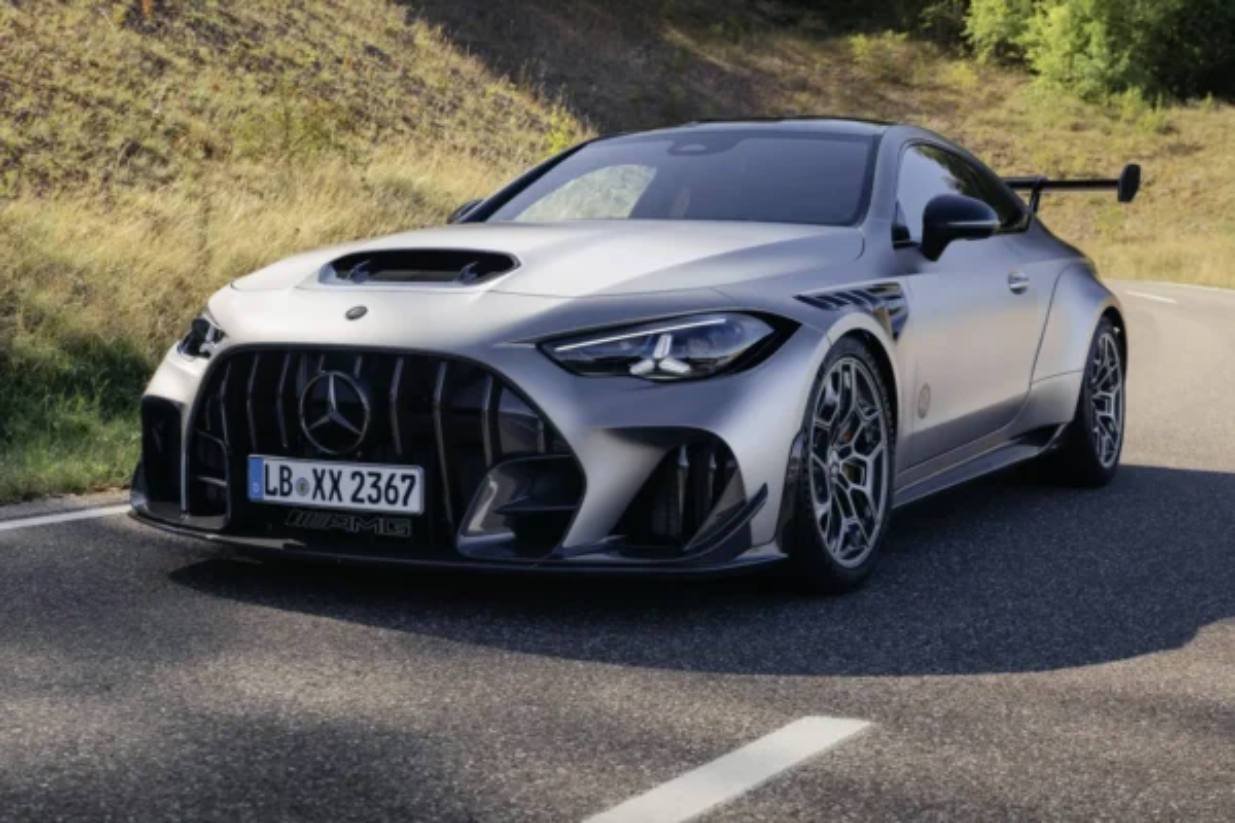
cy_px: 412
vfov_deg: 41.1
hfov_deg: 58.7
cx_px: 618
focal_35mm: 32
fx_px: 1098
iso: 100
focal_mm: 32
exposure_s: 1/50
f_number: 4
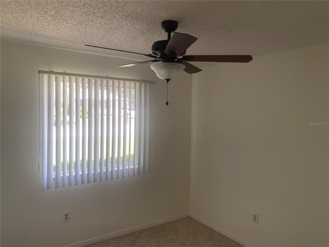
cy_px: 124
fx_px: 247
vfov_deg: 53.1
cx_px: 164
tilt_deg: -1.9
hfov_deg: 67.3
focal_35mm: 26
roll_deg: -1.1
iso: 125
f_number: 1.8
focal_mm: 4.25
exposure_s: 1/121
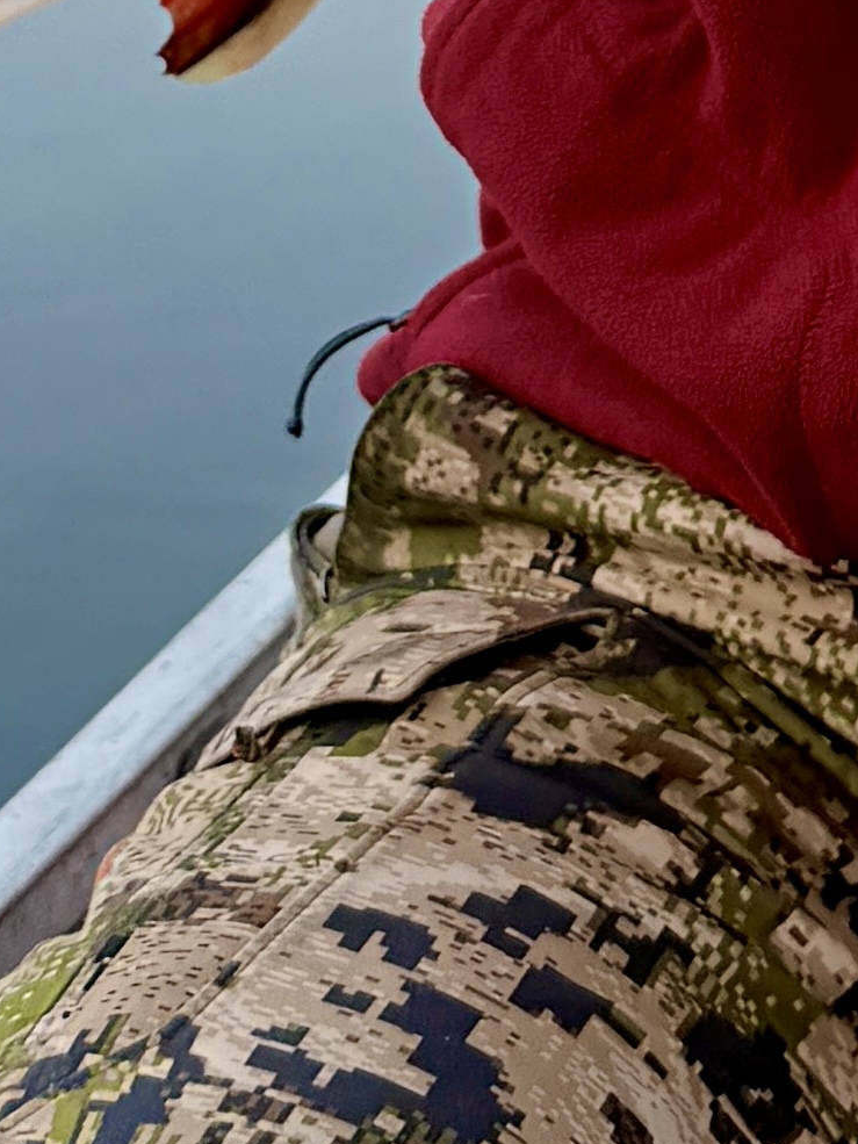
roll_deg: +2.3
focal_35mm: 119
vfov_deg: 14.4
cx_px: 570
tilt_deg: -10.5
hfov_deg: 12.4
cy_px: -976
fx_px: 3932
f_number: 1.78
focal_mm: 6.76
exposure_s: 1/450
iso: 80
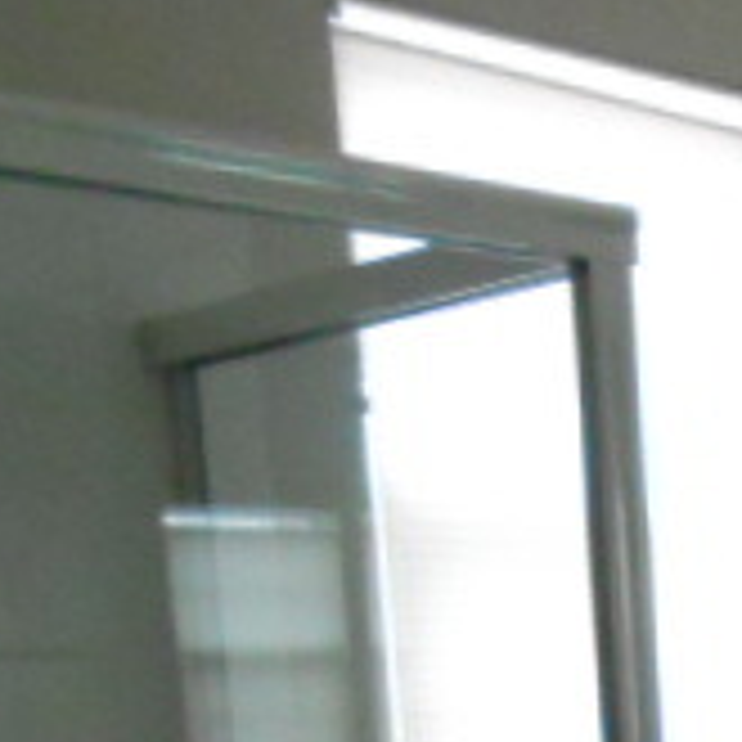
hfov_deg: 17.0
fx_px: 2158
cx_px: 1223
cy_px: 1066
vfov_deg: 17.7
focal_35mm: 89
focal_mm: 4.6
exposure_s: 1/80
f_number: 3.5
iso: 800
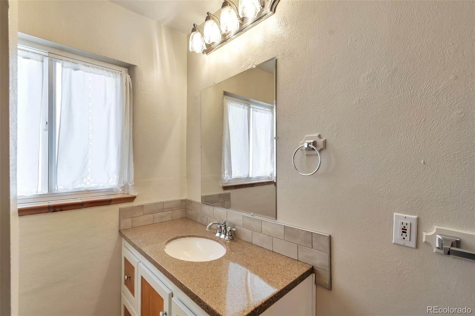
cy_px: 158
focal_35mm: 15
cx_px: 238
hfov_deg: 100.4
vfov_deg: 77.3
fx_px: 198
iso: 125
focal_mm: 10
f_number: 9
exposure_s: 1/13
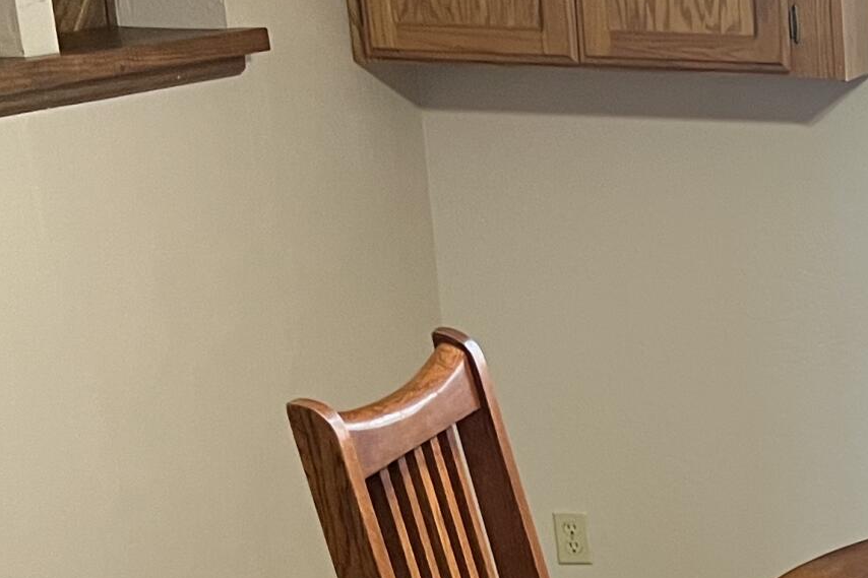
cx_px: 1345
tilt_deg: -18.7
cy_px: 695
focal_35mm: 95
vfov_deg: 14.0
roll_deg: -1.1
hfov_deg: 18.7
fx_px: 2290
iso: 200
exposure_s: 1/60
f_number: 1.5
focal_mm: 5.7
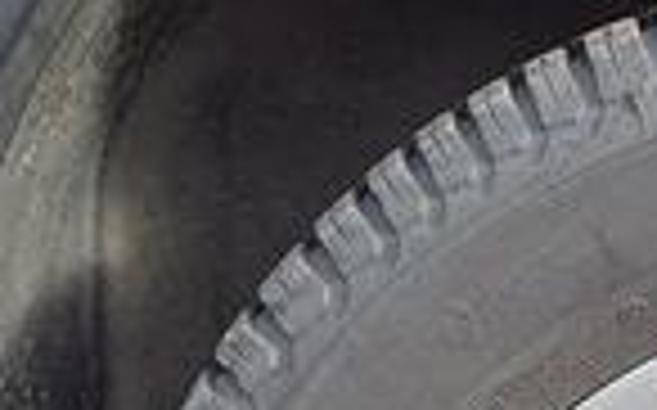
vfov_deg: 11.0
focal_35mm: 107
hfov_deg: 17.8
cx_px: 936
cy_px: 861
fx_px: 1914
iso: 100
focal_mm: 5.56
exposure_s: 1/436
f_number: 1.88
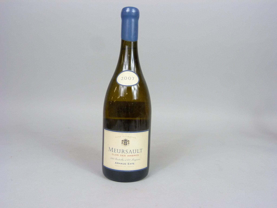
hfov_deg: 56.8
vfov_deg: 44.2
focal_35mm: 32
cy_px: 104
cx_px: 138
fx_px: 256
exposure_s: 1/60
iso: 400
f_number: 3
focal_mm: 5.8
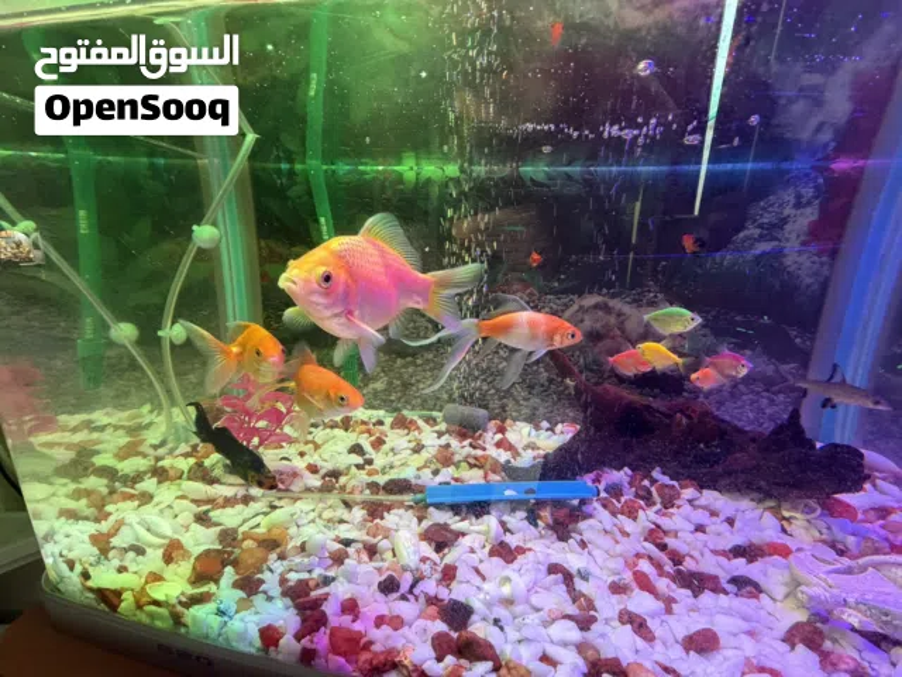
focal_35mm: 14
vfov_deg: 85.7
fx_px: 365
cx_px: 451
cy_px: 338
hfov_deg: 102.1
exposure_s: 1/50
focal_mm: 2.22
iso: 250
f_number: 2.2
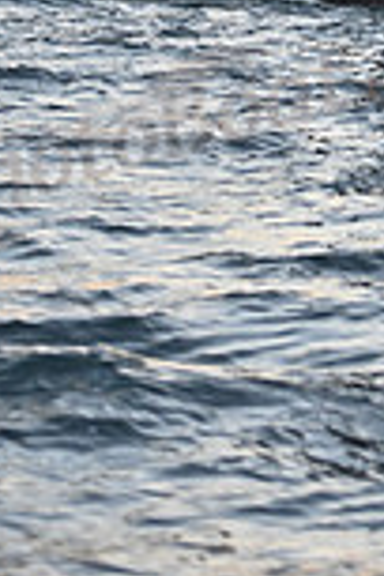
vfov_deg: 7.5
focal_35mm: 266
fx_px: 4256
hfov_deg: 5.1
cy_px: -504
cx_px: 646
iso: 800
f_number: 3.5
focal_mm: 70
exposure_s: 1/640
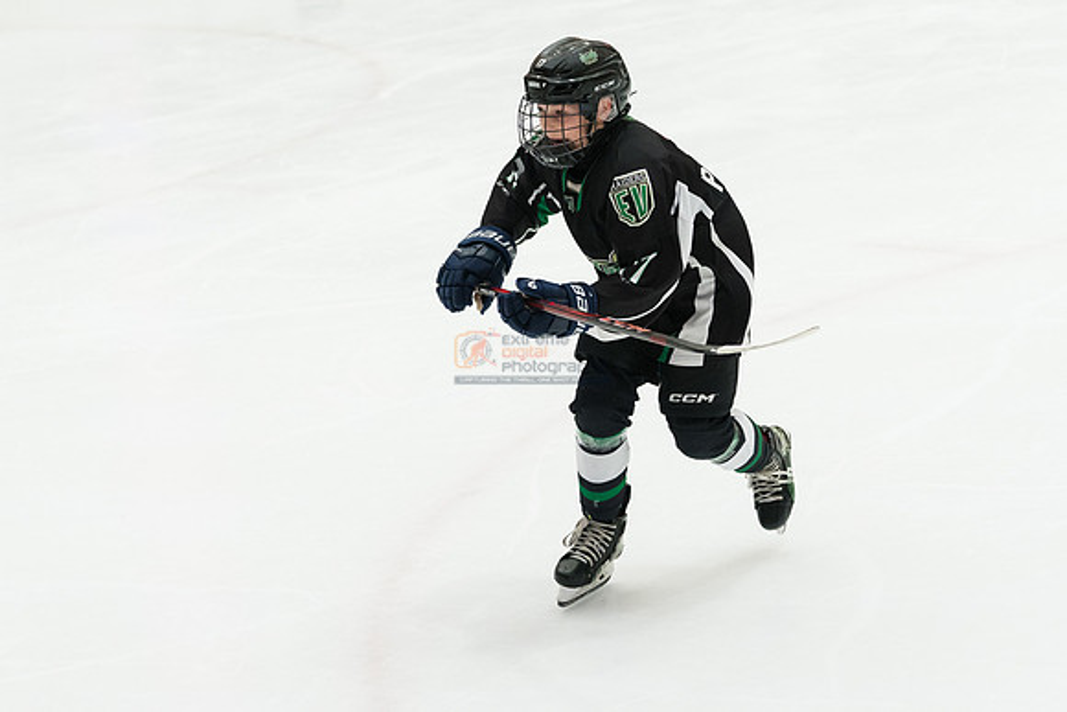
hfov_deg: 18.7
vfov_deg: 12.5
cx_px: 612
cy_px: 317
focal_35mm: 109
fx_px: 3244
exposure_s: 1/1250
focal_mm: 52
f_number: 2.8
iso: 2000
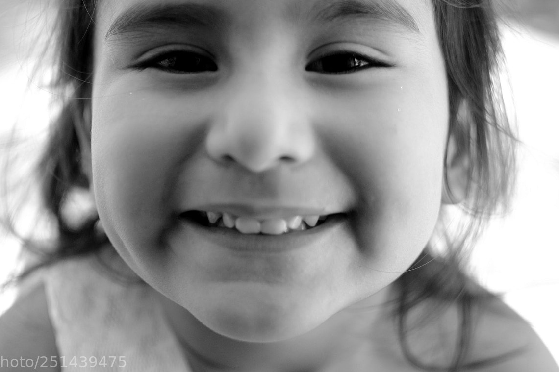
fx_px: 1144
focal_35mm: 74
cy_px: 139
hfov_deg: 27.5
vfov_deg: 18.5
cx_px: 262
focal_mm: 35
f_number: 1.8
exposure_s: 1/500
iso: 220
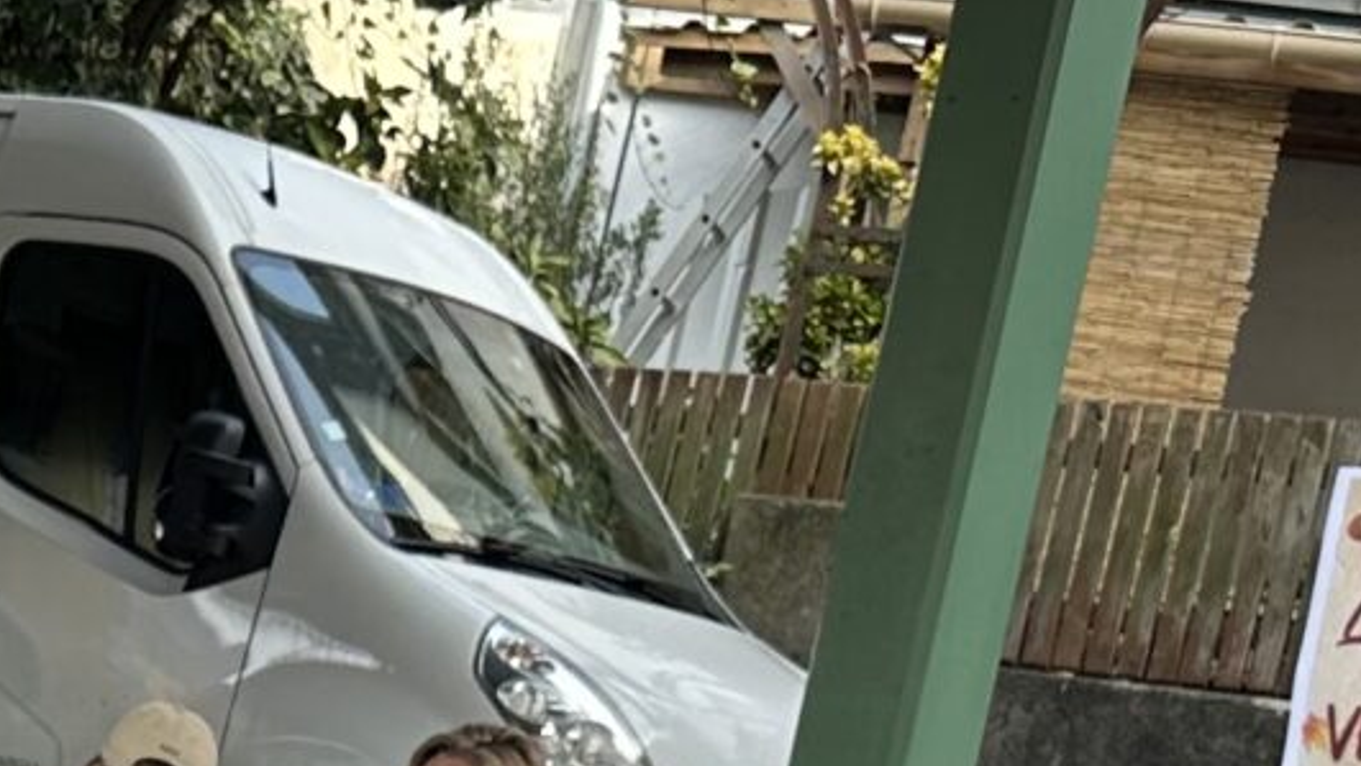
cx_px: -472
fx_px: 4548
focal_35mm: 126
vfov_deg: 9.2
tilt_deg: -7.9
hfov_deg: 16.0
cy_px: 1330
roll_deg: -10.2
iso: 80
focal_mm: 6.86
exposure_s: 1/393
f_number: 1.78
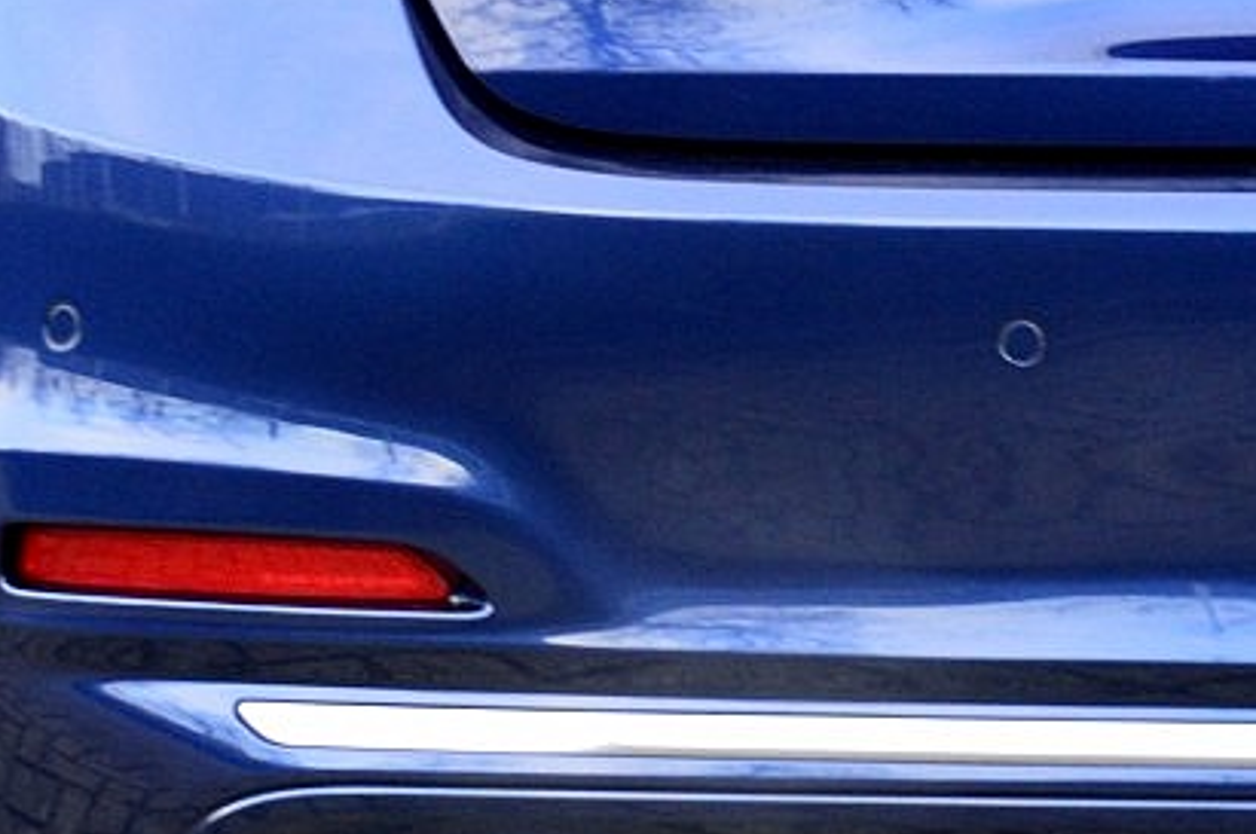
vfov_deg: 5.8
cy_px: -79
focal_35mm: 237
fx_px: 8259
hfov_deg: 8.6
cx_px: 1696
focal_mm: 40
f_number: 5.6
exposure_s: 1/60
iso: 800
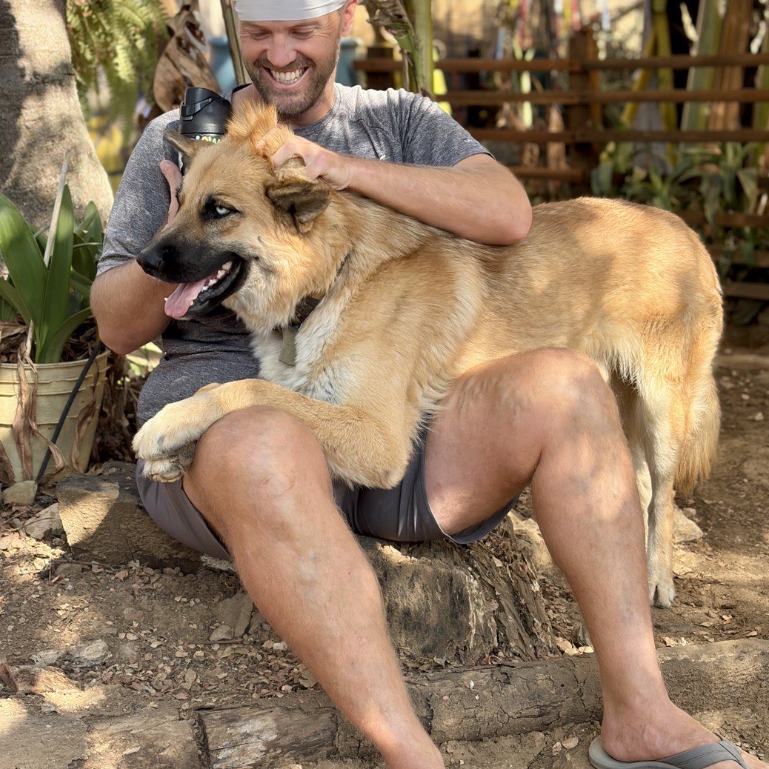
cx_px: 383
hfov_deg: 27.7
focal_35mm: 62
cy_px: 320
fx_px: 1558
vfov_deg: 27.7
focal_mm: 5.96
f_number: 1.6
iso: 32
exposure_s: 1/414
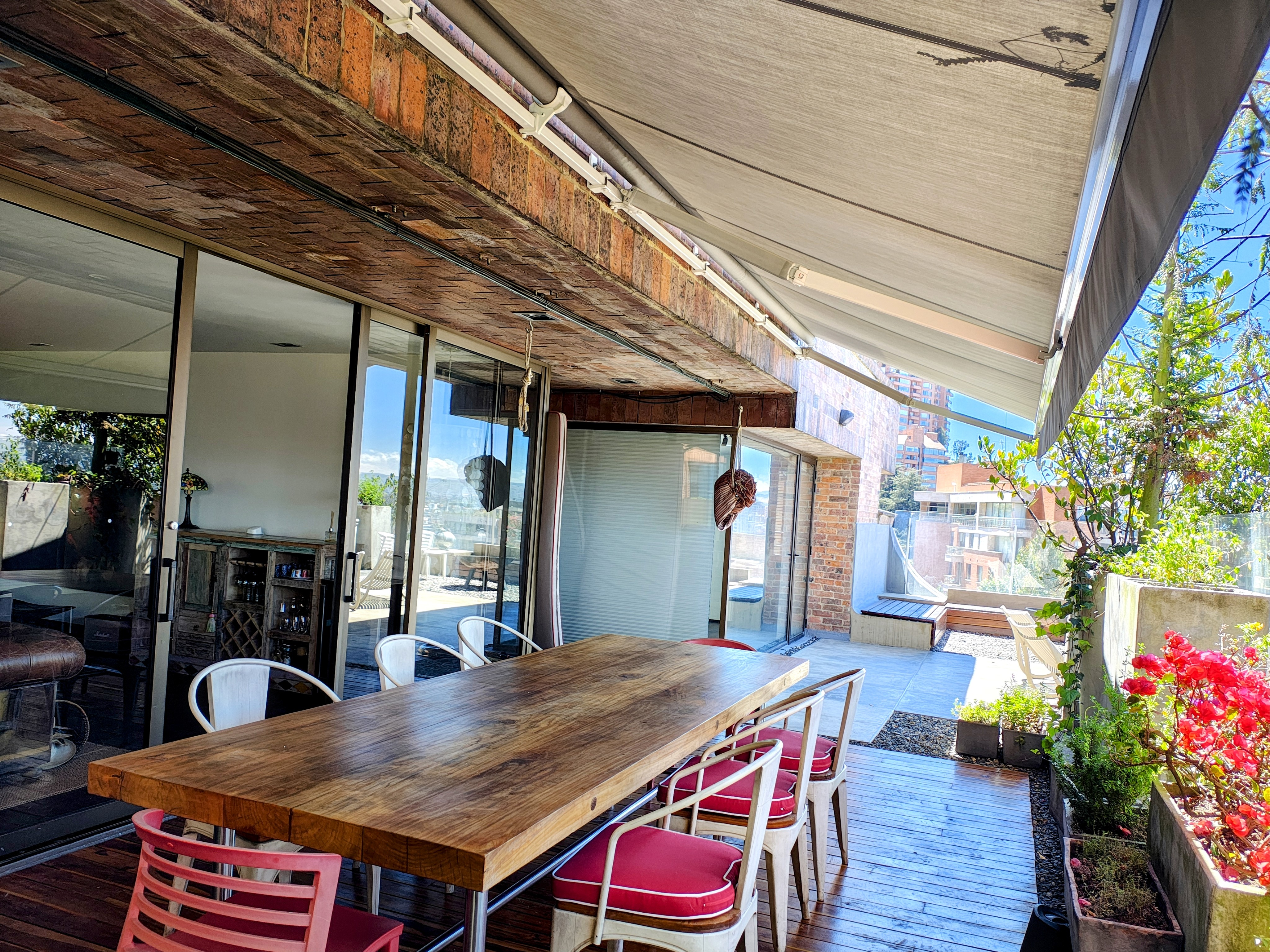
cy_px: 476
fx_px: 917
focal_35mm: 25
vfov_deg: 54.9
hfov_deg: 69.4
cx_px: 635
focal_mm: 5.89
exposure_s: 1/139
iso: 200
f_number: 1.4
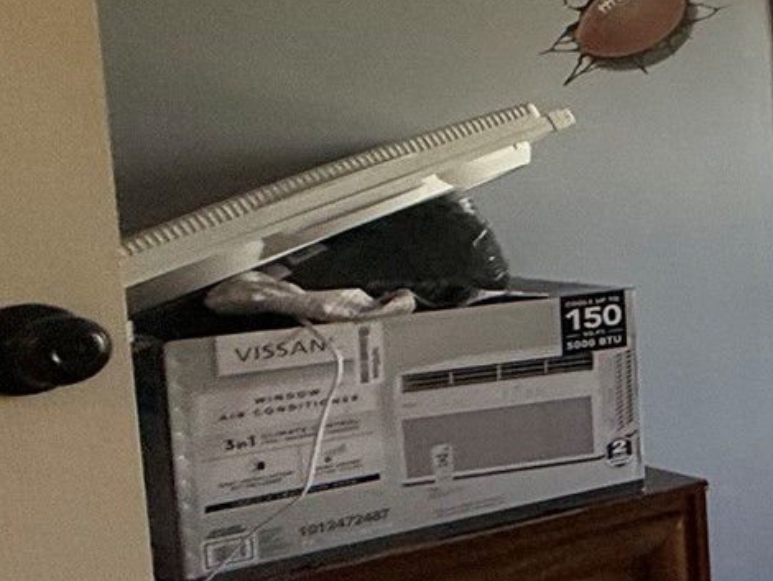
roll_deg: +1.0
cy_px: 178
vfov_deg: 23.9
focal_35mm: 61
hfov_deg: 17.8
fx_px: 1363
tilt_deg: -2.4
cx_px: 1641
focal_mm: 2.22
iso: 100
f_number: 2.2
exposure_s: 1/99
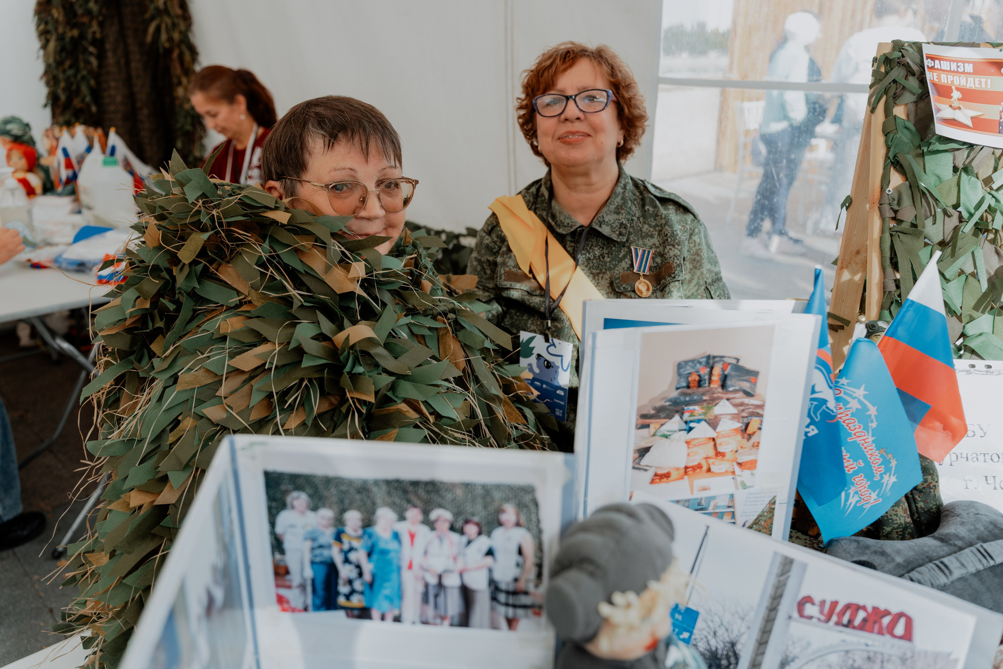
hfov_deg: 65.5
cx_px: 502
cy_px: 334
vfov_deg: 46.4
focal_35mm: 28
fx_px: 780
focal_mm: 28
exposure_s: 1/640
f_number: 3.2
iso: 250
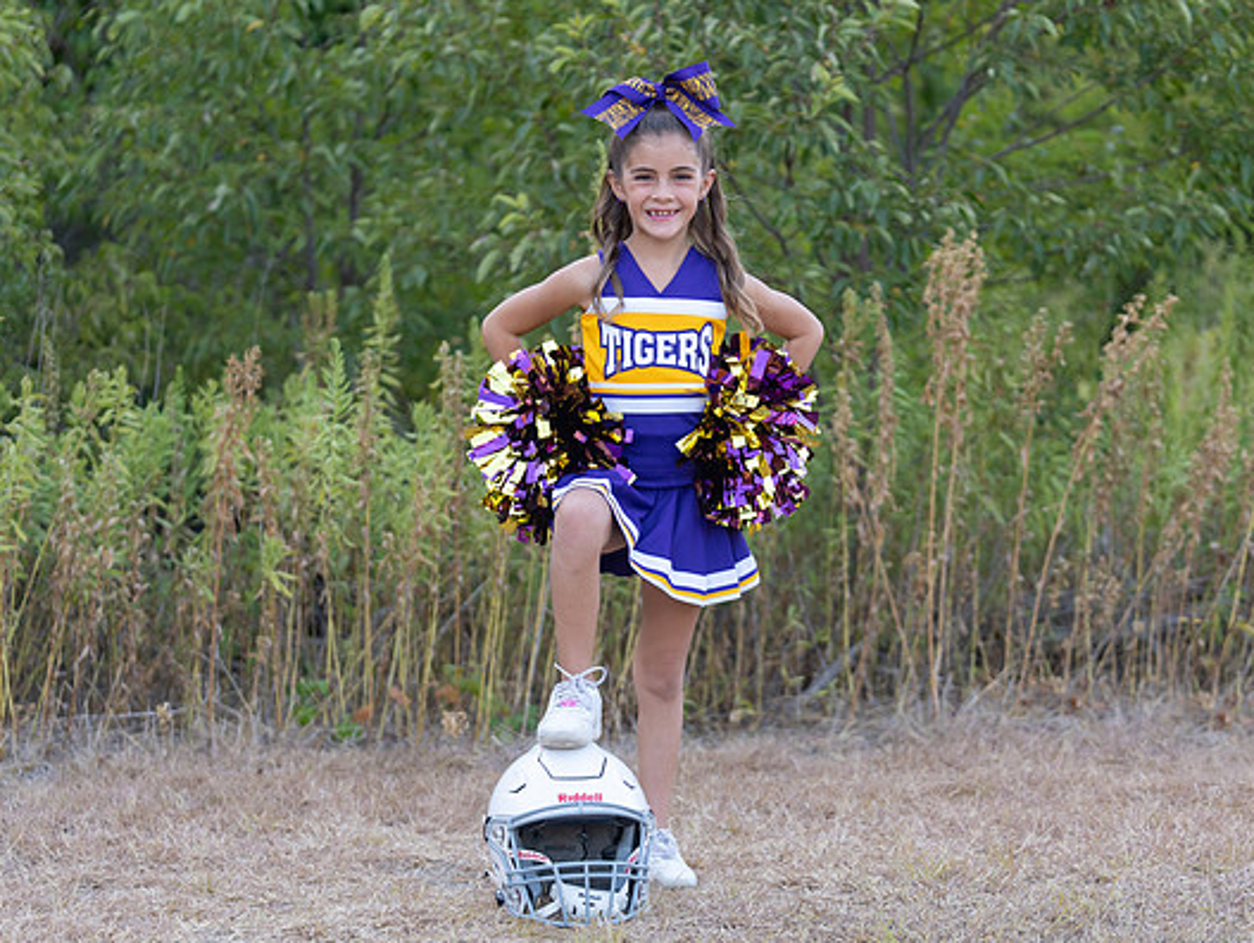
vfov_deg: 18.7
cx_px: 670
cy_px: 486
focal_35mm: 79
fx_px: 2864
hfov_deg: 24.7
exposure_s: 1/320
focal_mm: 70
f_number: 2.8
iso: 320
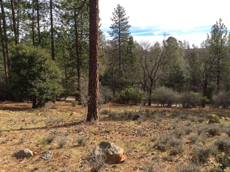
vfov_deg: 42.8
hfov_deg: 55.4
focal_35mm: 33
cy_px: 86
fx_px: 219
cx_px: 115
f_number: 2.4
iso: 32
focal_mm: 3.3
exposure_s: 1/986
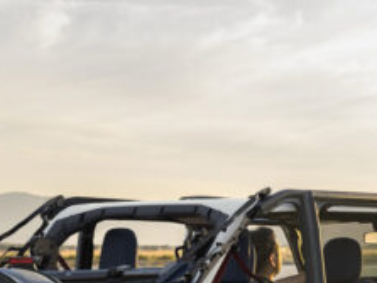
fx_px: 2308
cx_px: 343
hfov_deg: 9.3
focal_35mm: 212
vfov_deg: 6.9
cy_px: 348
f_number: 4.5
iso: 32
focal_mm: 48
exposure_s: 1/30
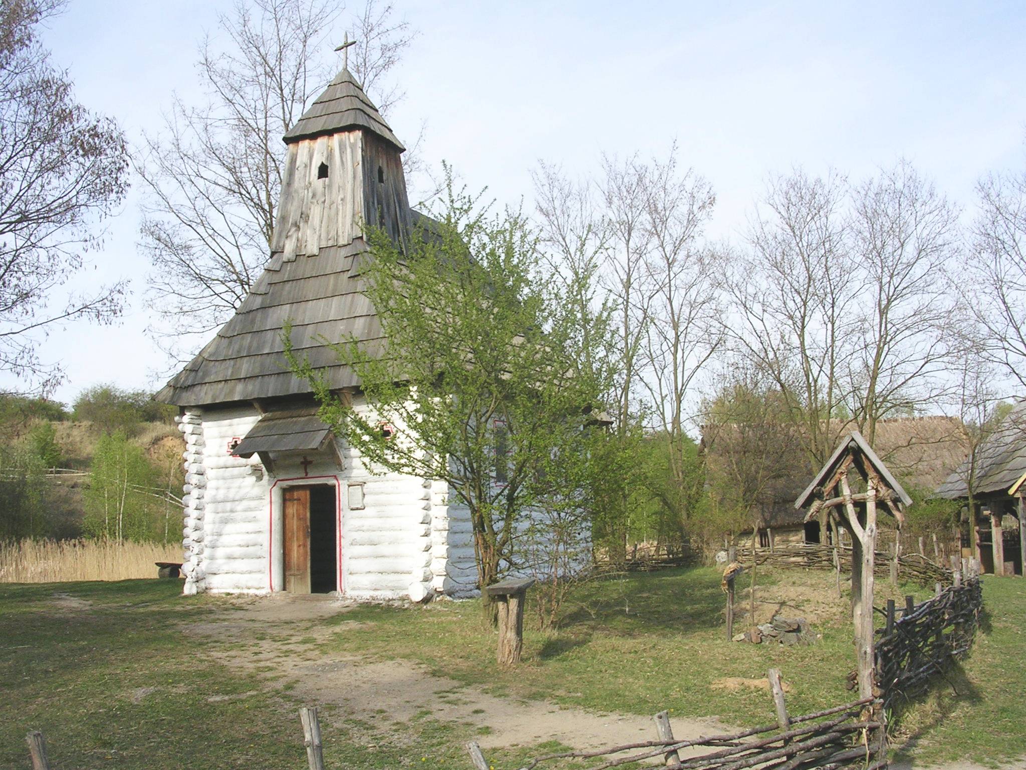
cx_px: 513
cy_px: 385
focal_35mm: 38
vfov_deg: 37.7
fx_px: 1126
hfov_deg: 49.0
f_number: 5.6
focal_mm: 5.8
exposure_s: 1/208
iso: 50
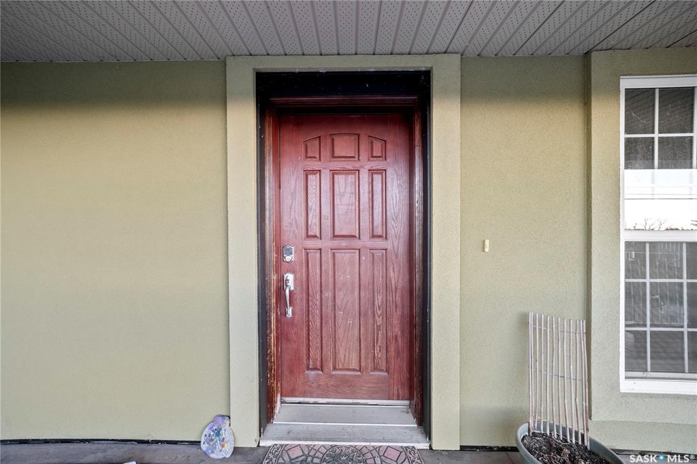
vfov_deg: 83.2
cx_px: 348
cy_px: 232
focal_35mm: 14
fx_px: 261
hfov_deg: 106.3
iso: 500
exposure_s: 1/6
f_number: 7.1
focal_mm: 9
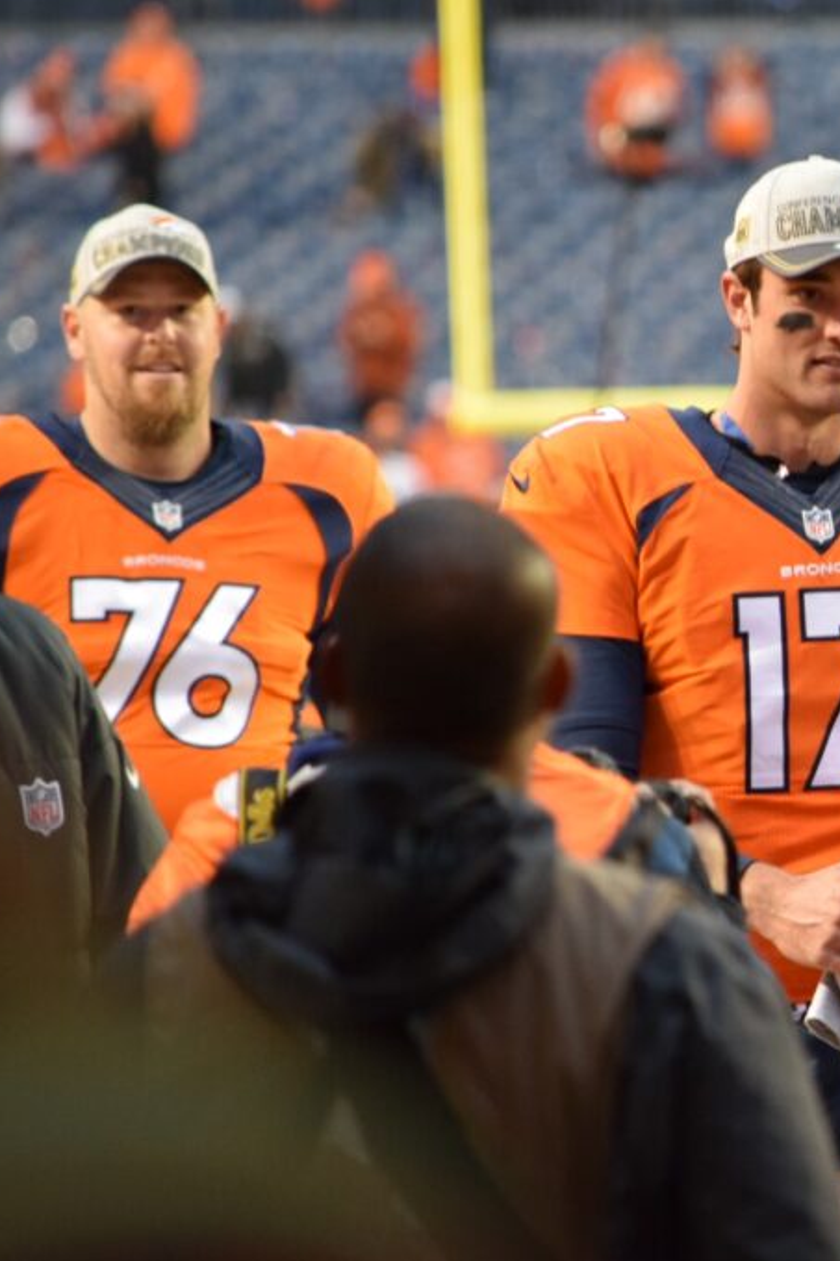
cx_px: 890
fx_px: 21359
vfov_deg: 3.4
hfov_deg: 2.3
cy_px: 631
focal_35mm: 610
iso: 1800
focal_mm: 270
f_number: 5.6
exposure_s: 1/125
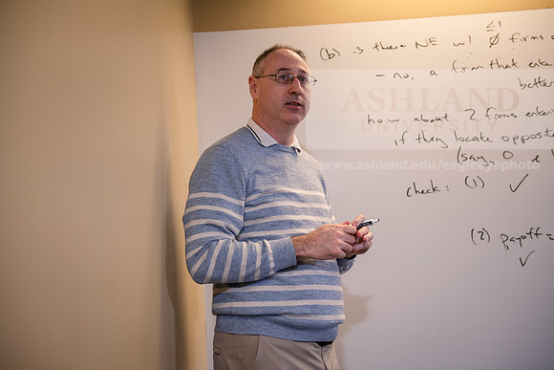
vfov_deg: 26.0
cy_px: 185
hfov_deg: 38.2
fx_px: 800
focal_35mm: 52
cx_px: 277
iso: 800
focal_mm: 52
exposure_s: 1/160
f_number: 3.2
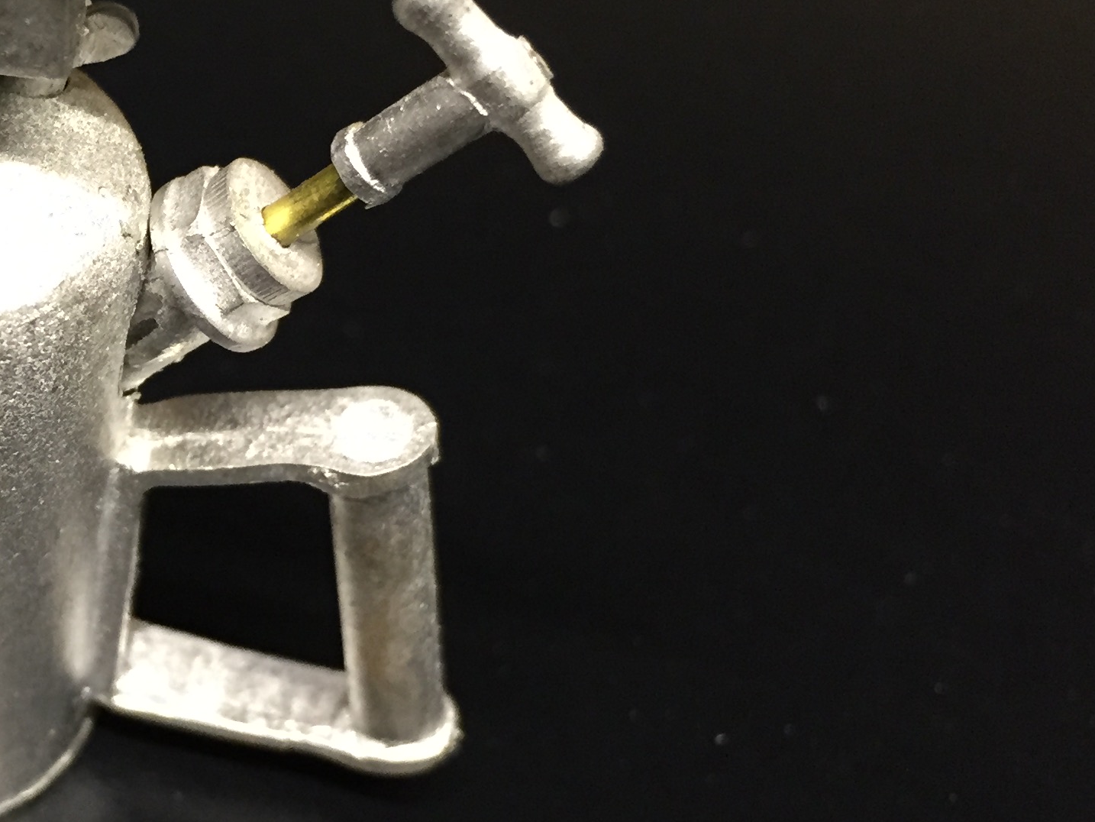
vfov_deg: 22.3
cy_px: 445
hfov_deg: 27.7
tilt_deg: -46.4
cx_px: -1
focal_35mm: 66
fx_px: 2088
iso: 250
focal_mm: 4.15
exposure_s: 1/24
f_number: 2.2
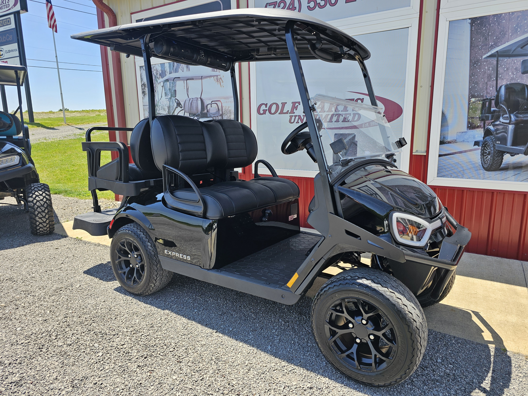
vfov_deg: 58.9
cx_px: 264
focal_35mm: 23
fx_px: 351
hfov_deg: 73.9
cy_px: 198
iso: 10
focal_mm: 6.3
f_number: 1.7
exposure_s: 1/217
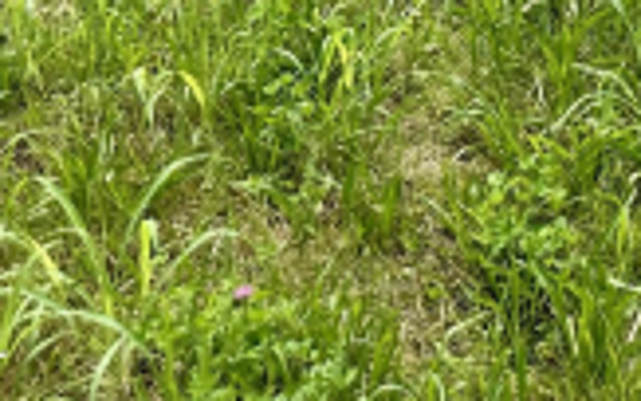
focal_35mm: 104
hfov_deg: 18.8
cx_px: 800
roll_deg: -1.5
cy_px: -531
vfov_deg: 10.9
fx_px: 1817
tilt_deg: -7.3
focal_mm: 6.86
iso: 80
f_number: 1.78
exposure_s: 1/5525
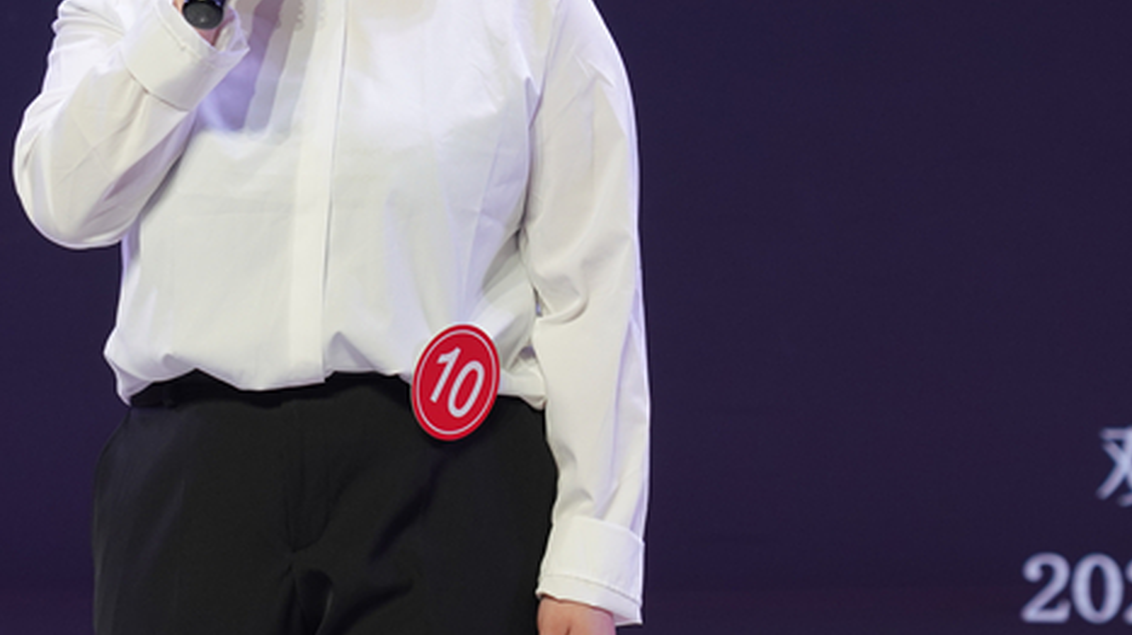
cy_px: 34
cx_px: 267
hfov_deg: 18.5
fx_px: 3450
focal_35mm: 115
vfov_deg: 10.4
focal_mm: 64
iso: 640
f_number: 4
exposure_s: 1/250
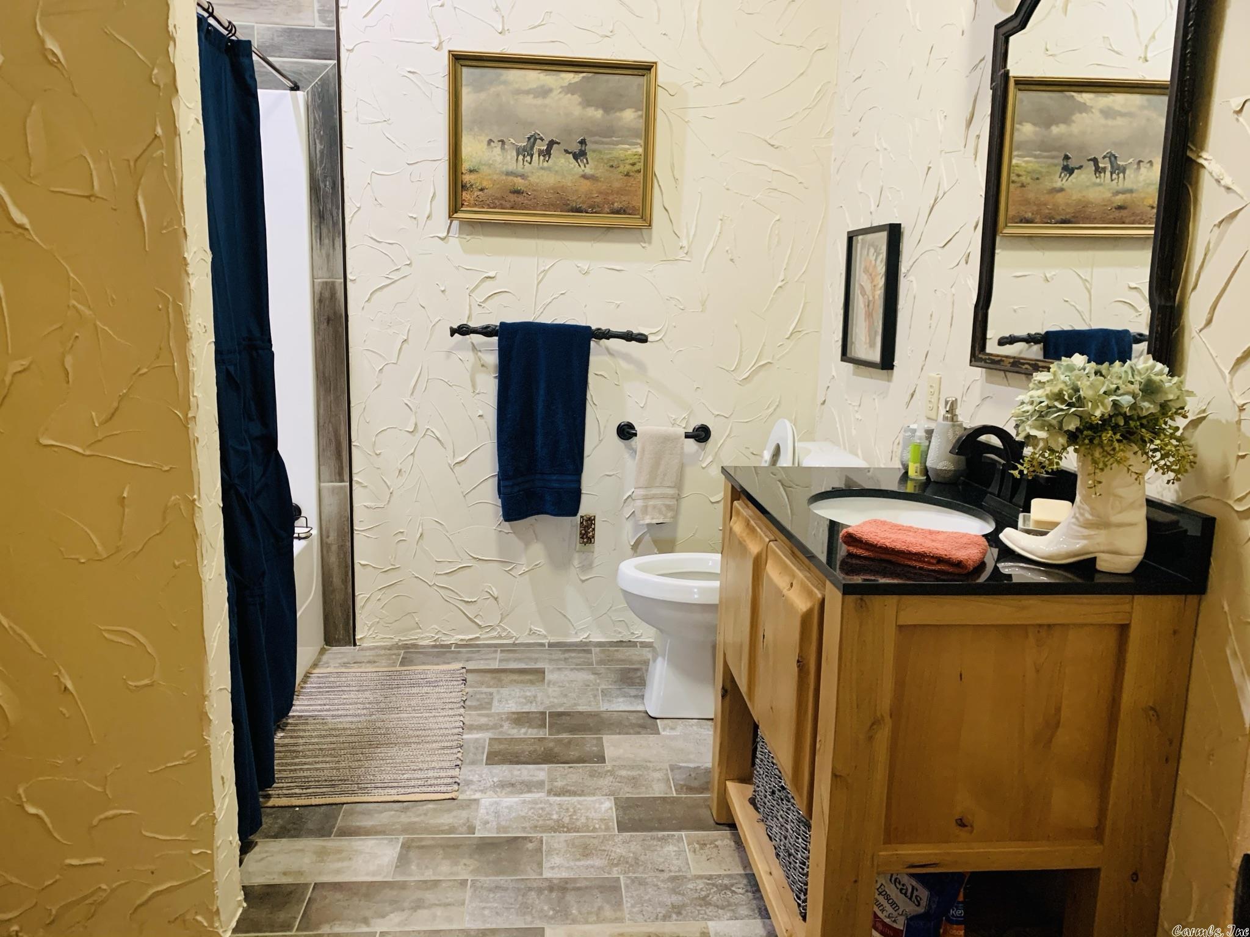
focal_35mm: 26
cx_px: 625
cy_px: 468
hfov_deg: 67.3
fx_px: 939
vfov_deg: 53.1
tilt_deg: -10.8
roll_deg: -1.6
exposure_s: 1/40
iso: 320
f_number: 1.8
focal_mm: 4.25
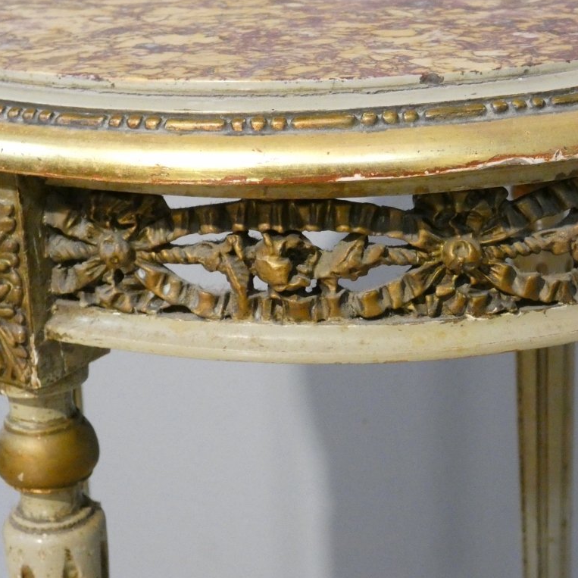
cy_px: 289
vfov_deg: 20.9
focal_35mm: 83
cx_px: 252
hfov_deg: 20.9
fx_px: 1568
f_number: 4.3
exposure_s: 1/125
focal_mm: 12.5
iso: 1600
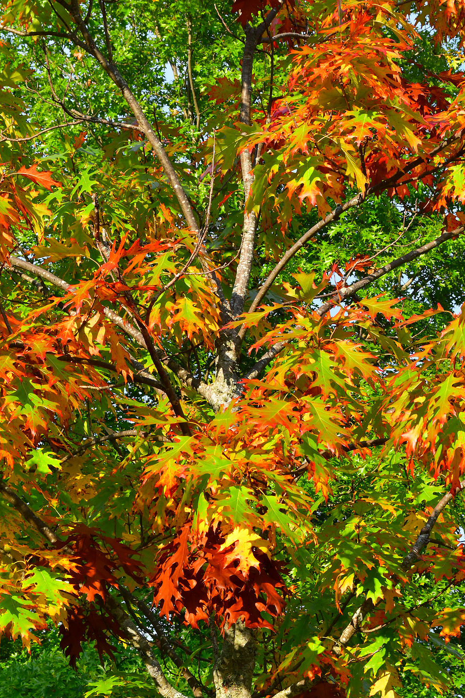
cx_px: 234
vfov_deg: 24.5
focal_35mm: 83
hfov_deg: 16.4
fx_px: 1609
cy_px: 345
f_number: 16
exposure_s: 1/100
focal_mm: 55
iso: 450
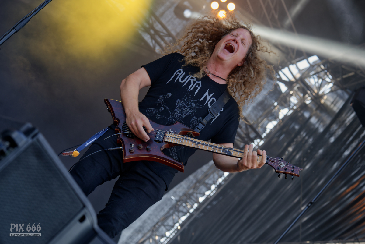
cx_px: 182
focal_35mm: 61
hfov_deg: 32.9
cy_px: 122
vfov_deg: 22.3
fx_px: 619
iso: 250
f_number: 4
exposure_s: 1/320
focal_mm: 61
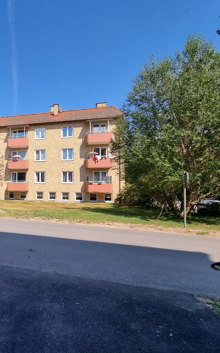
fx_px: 182
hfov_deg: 50.0
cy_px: 180
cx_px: -2
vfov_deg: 88.0
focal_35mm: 19
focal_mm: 2.2
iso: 50
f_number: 2.2
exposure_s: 1/1048
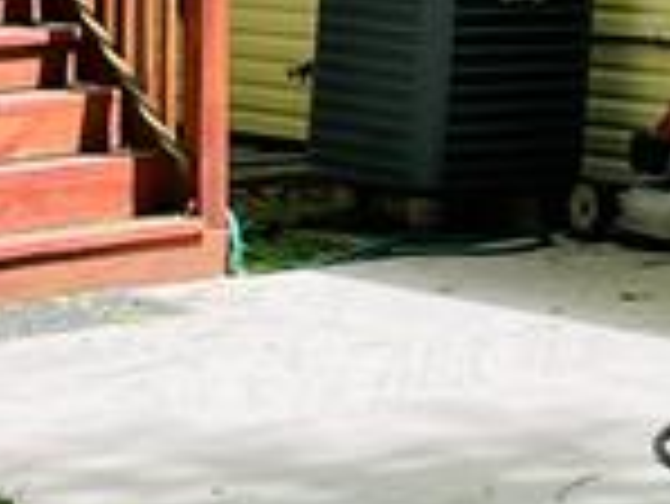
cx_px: 1291
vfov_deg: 7.9
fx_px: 3467
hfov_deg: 10.3
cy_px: -522
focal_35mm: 179
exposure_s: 1/626
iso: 32
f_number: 1.6
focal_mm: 4.2
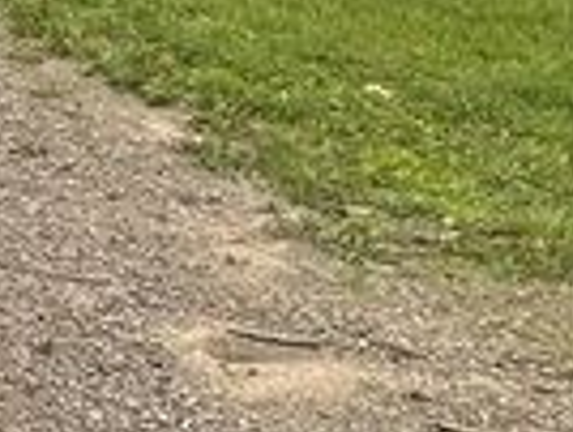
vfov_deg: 7.1
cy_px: -928
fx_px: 3035
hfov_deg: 10.3
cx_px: -372
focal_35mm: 183
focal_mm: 6.86
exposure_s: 1/836
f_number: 1.78
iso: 80
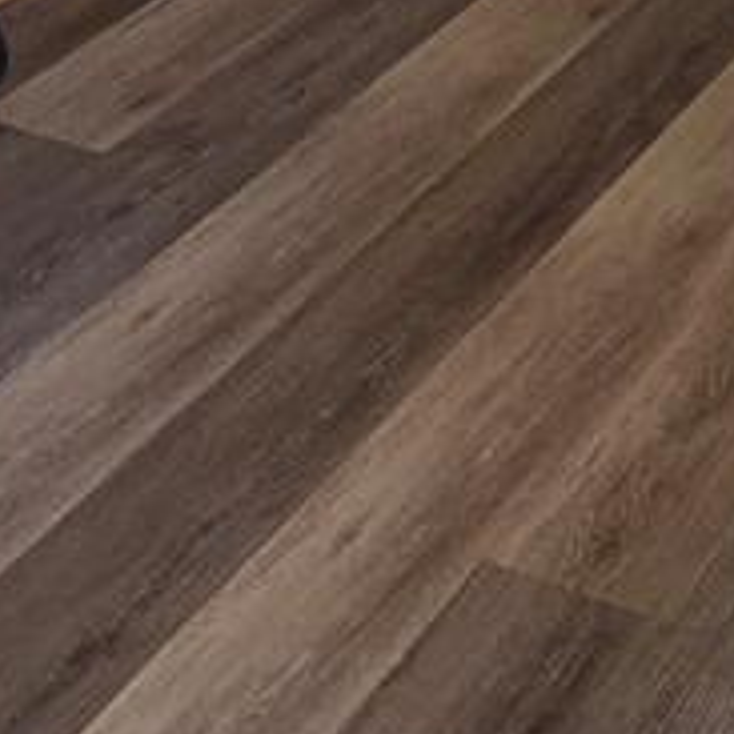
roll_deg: -2.9
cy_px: -758
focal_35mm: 89
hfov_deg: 17.5
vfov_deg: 15.4
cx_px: 1107
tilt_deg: -9.7
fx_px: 2135
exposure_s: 1/133
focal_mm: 6.76
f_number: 1.78
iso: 200
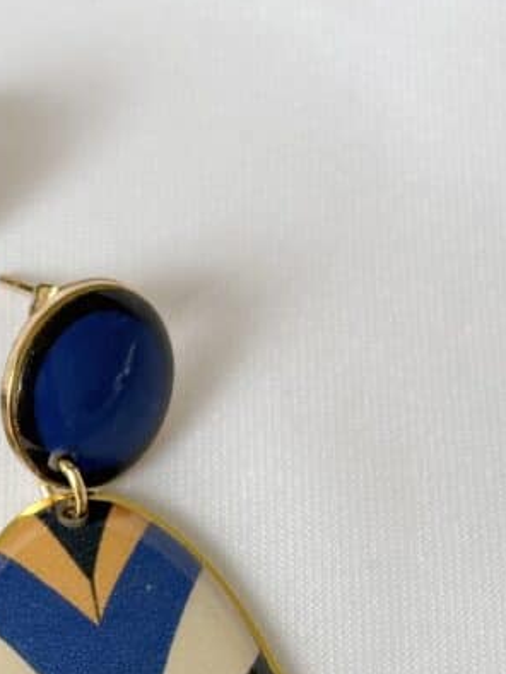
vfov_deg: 14.5
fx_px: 2628
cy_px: 582
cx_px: -21
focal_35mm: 135
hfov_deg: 10.9
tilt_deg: -62.6
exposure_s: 1/747
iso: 50
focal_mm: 5.96
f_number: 1.6
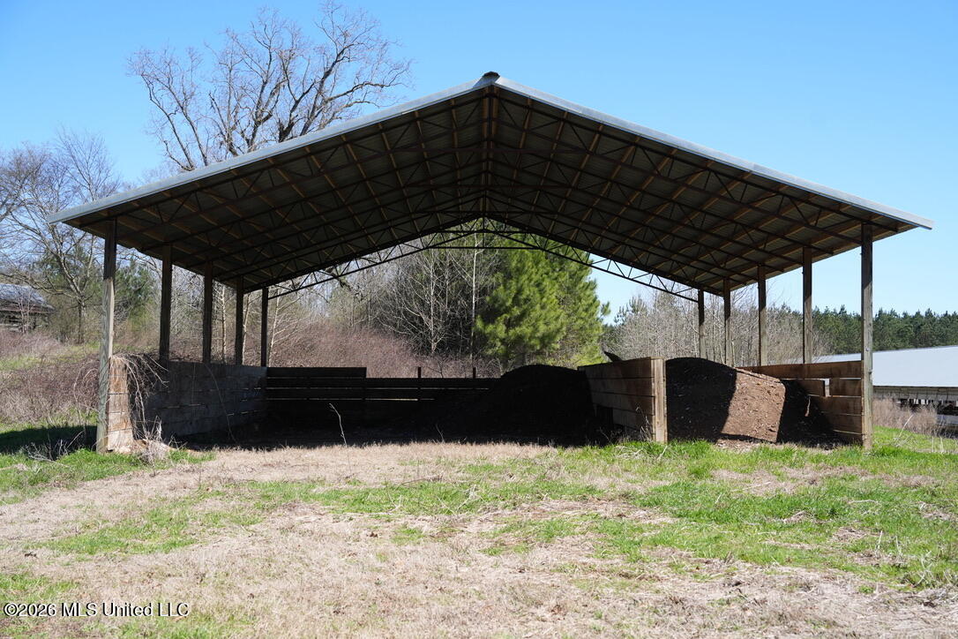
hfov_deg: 50.7
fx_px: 1011
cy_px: 320
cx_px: 479
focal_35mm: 38
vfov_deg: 35.1
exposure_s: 1/800
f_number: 4.5
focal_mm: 38
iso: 200
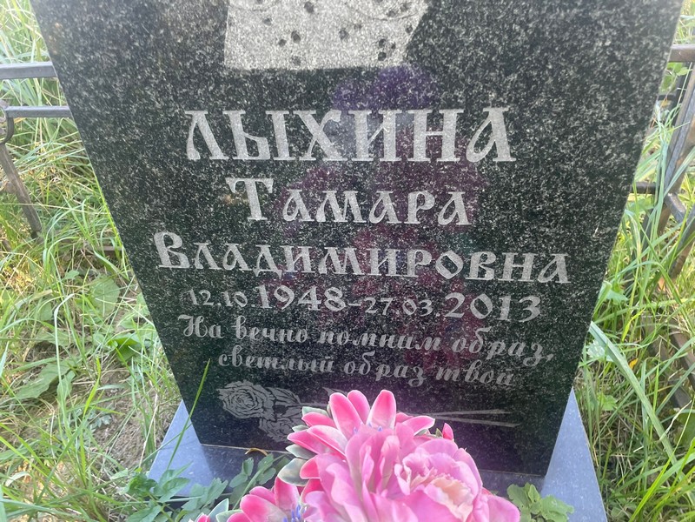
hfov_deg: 67.3
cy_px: 261
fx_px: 522
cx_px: 348
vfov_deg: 53.1
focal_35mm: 26
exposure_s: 1/121
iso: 100
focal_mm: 4.2
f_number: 1.6
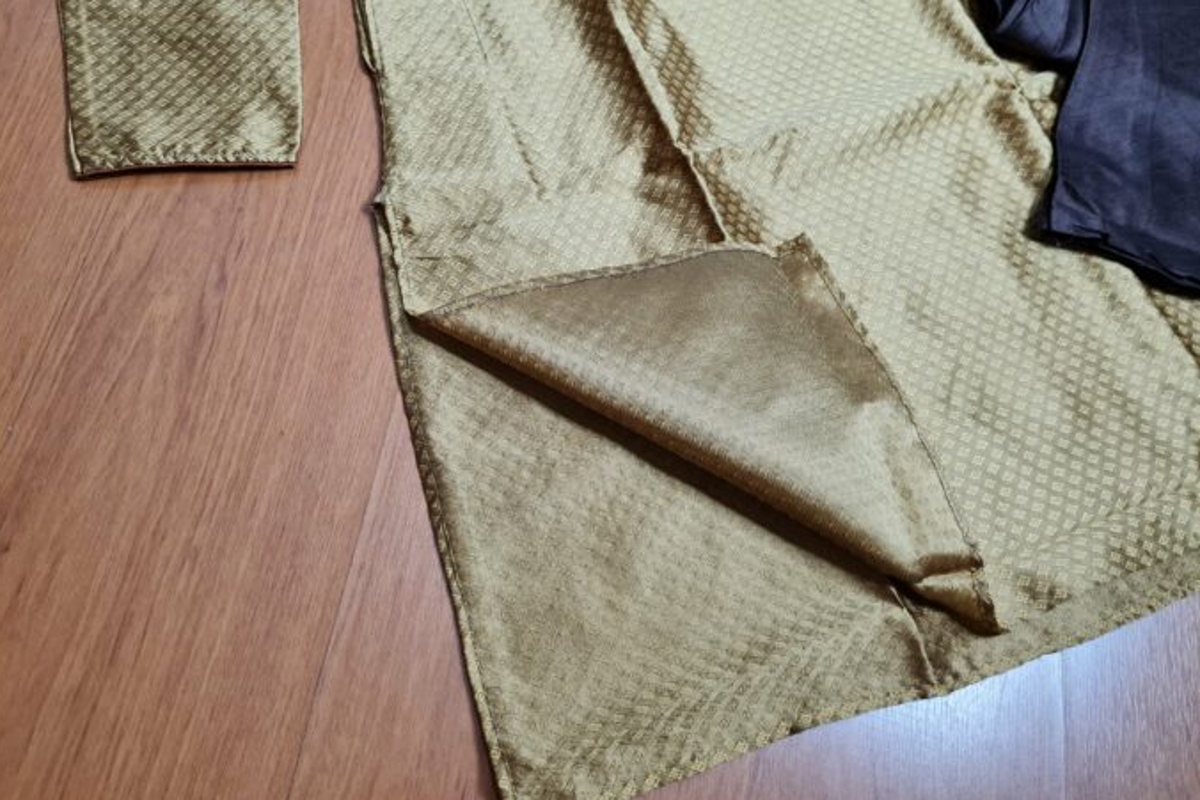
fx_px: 933
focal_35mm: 28
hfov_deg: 65.5
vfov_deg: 46.3
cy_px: 349
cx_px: 584
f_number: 1.8
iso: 200
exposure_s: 1/40
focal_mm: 5.4
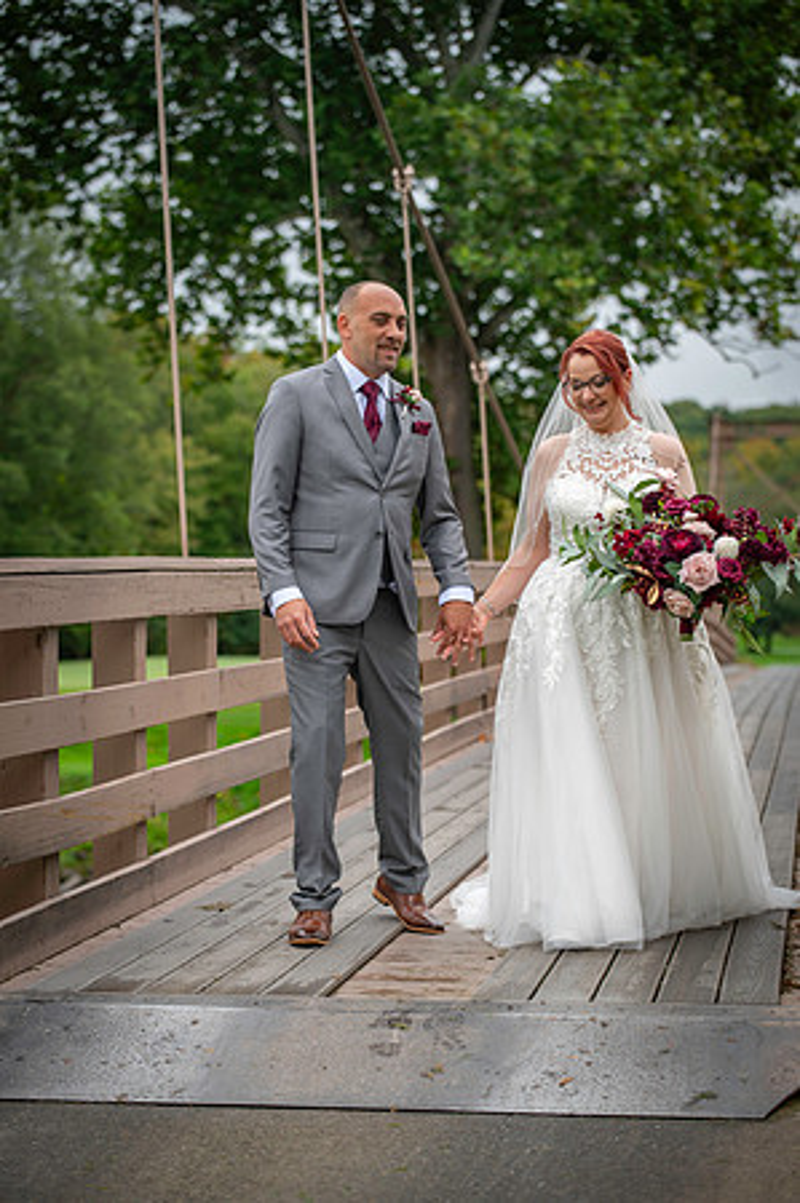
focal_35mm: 82
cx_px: 400
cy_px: 602
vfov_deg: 24.8
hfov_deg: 16.6
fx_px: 2739
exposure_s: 1/125
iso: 80
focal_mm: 82
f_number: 3.2
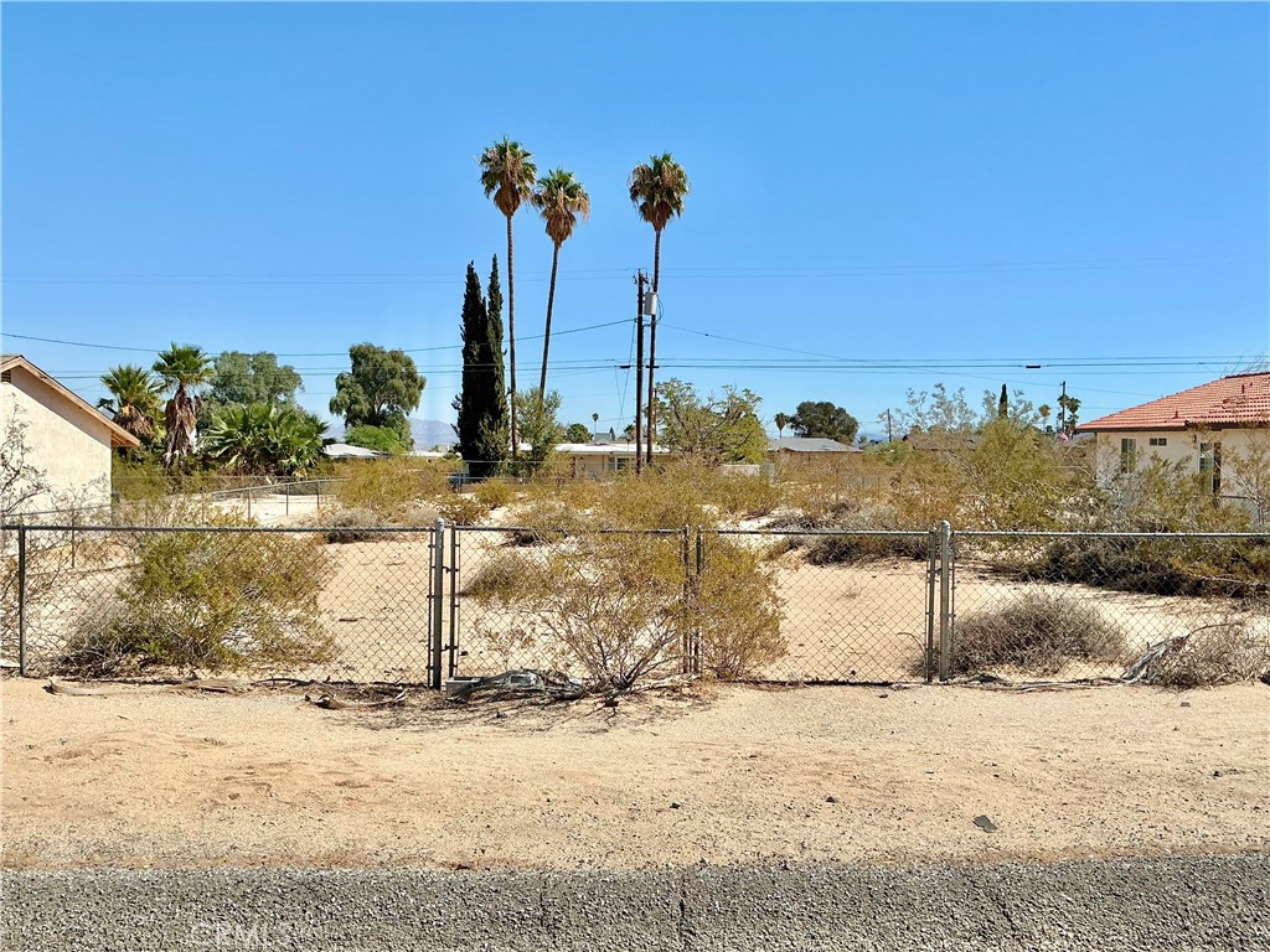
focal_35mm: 29
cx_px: 635
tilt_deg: -0.1
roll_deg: +0.0
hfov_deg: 61.7
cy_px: 476
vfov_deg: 48.2
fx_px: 1064
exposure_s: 1/3125
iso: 25
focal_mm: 3
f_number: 1.8
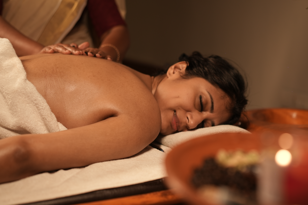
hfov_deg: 38.2
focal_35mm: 52
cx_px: 154
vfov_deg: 26.0
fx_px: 445
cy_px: 102
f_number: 1.8
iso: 250
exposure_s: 1/100
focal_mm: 35
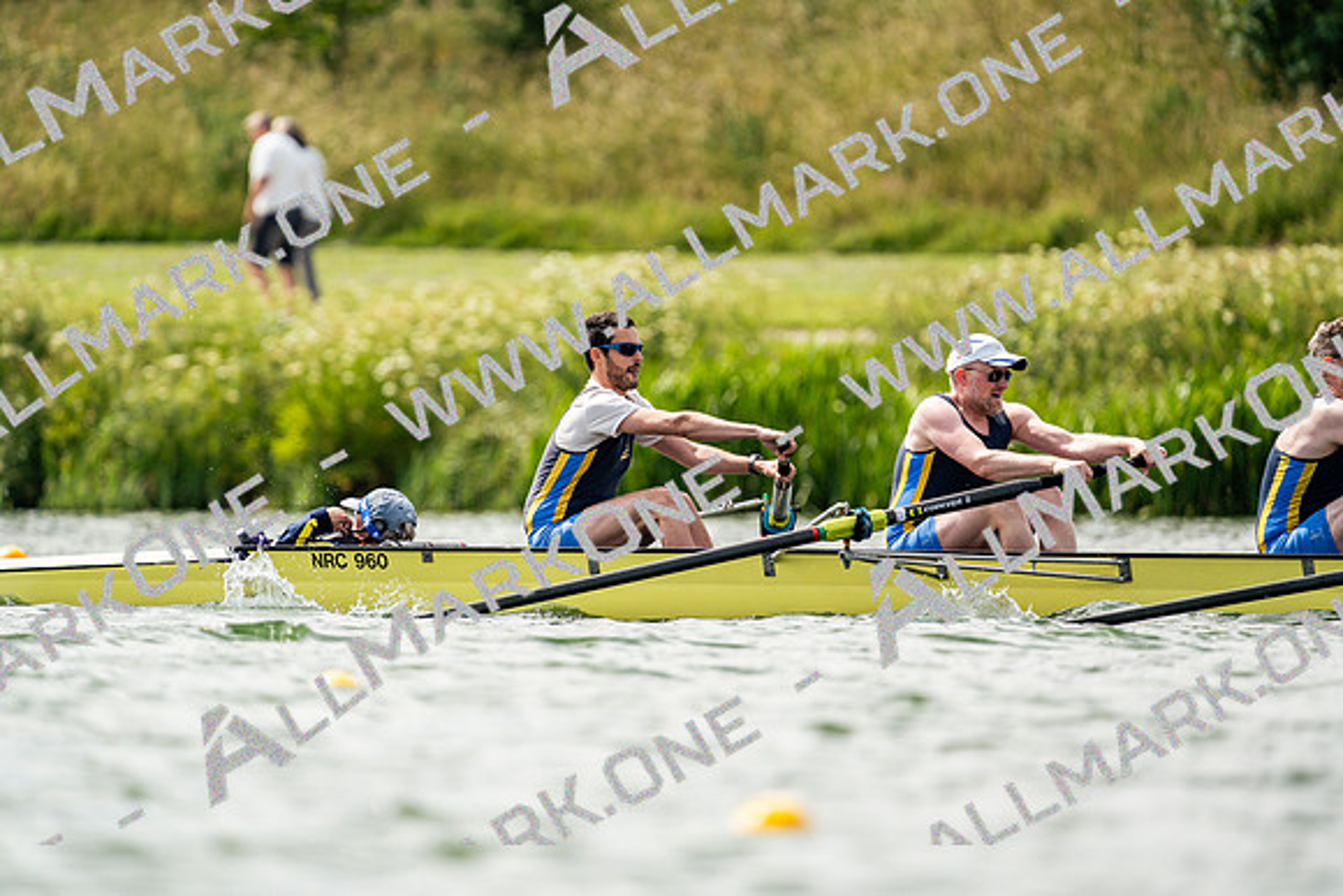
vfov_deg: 2.3
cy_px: 448
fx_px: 22388
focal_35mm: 600
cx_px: 672
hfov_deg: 3.4
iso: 400
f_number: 6.3
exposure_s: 1/2000
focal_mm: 600
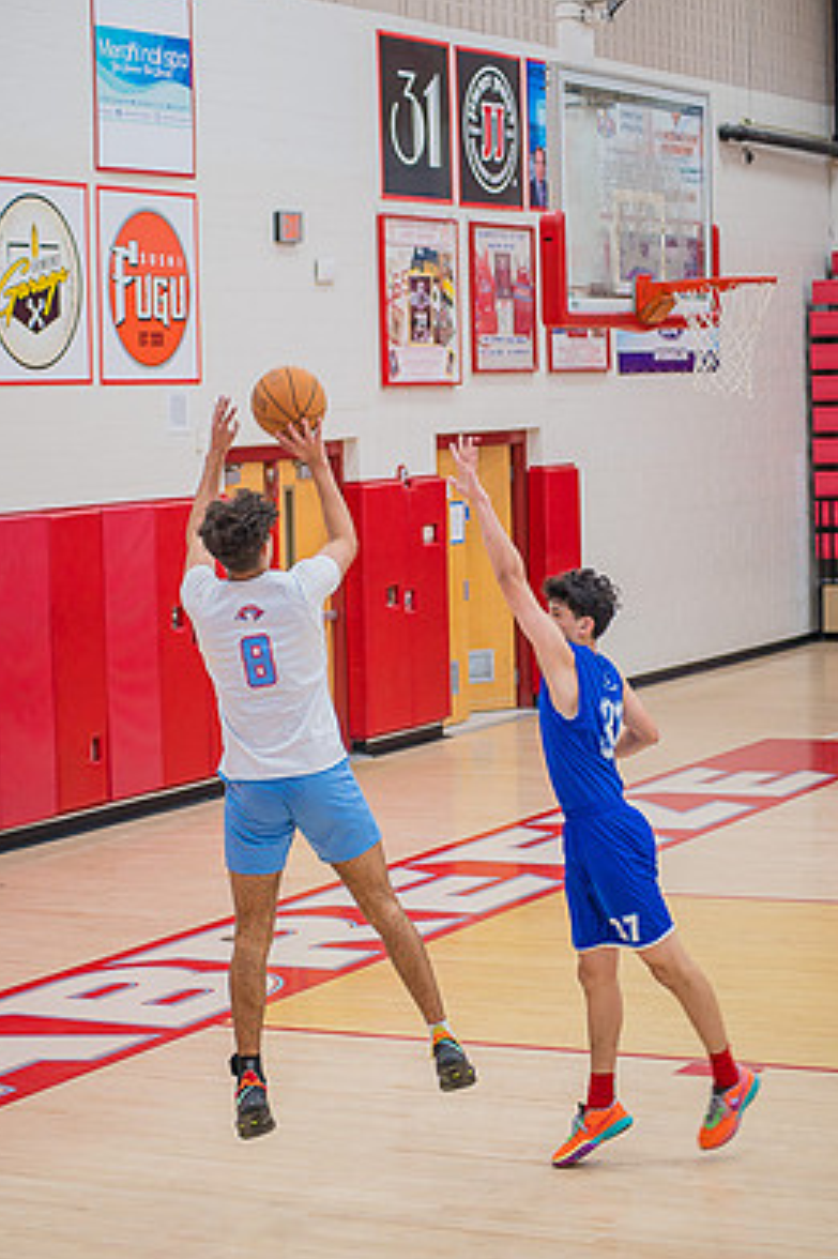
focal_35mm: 86
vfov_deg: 23.7
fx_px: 3005
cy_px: 604
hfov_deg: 15.9
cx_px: 403
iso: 1000
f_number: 4.5
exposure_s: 1/250
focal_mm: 75
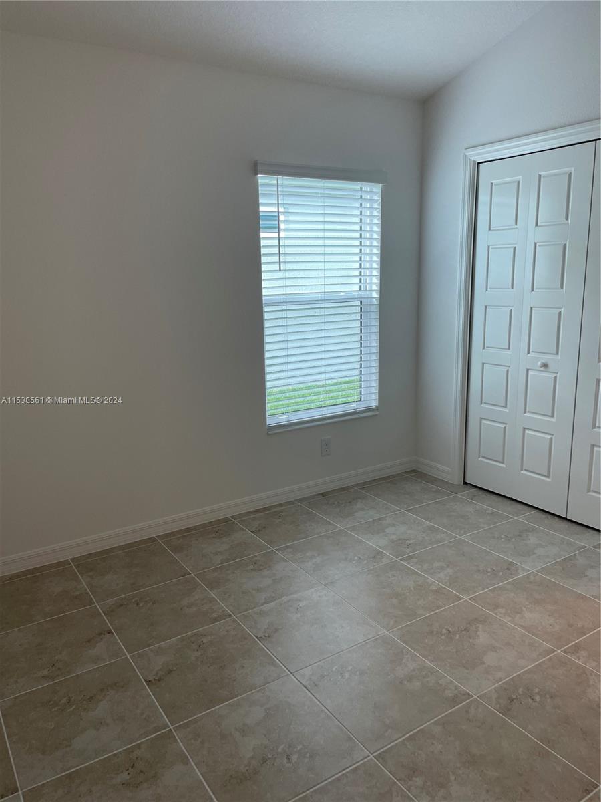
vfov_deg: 67.3
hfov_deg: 53.1
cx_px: 300
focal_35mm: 26
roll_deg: +1.9
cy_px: 401
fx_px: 602
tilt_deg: -11.9
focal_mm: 4.2
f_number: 1.6
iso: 80
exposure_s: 1/120
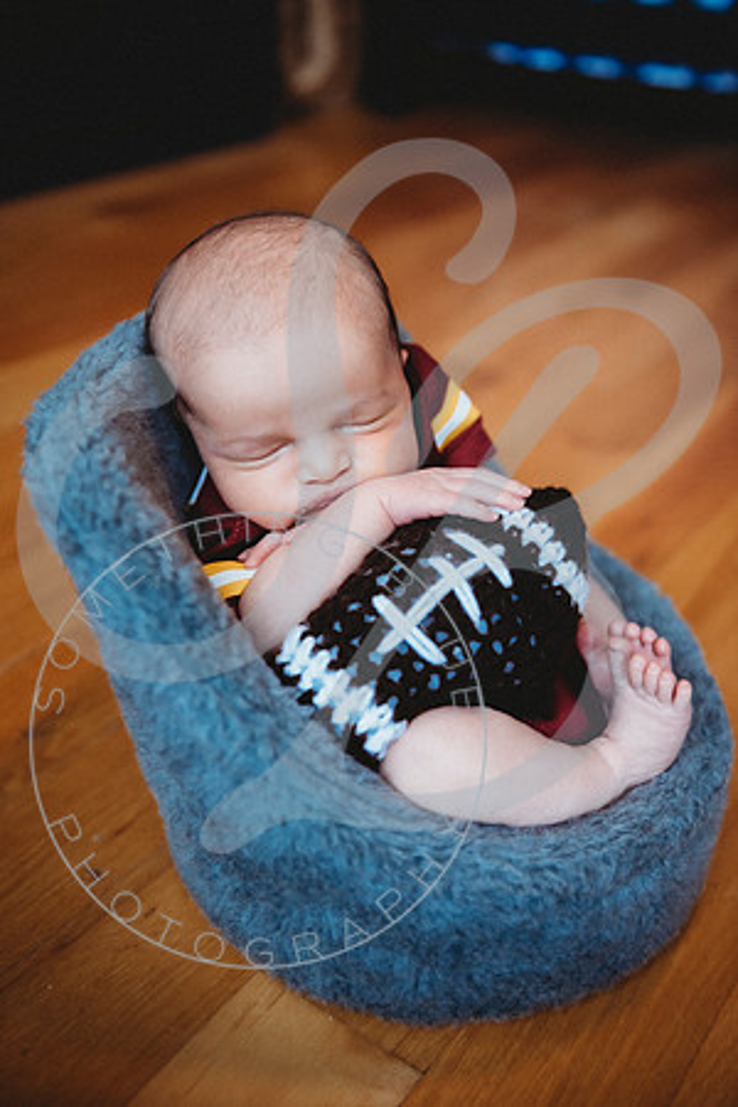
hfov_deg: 31.9
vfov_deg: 46.4
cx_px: 369
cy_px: 554
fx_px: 1291
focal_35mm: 42
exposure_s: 1/125
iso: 1000
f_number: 2.8
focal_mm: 42
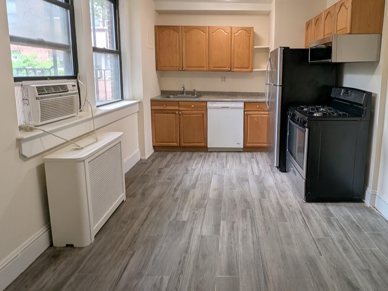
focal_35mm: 20
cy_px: 103
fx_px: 224
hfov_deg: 80.9
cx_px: 231
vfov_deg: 64.7
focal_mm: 1.95
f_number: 2.2
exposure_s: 1/30
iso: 51
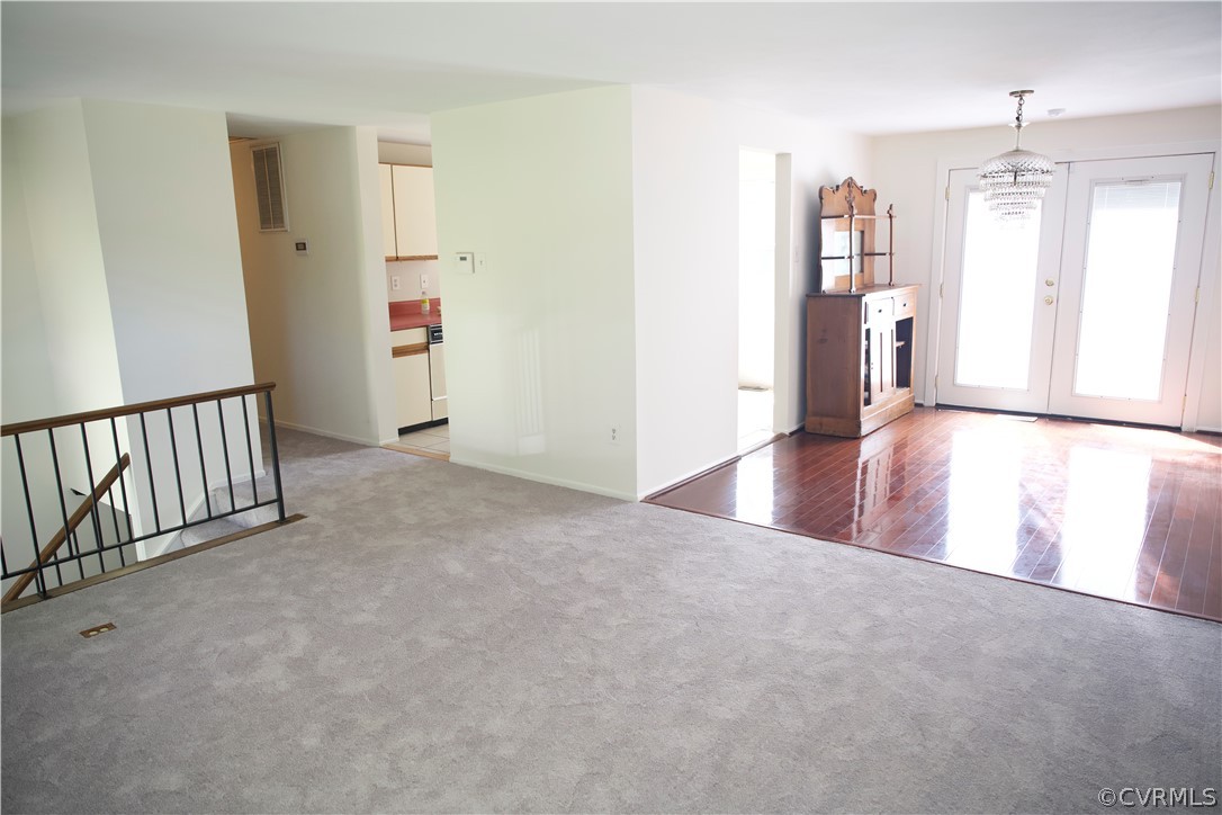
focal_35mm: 24
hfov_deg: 73.7
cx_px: 611
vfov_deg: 53.1
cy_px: 408
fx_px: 815
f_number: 3.5
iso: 1250
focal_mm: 24
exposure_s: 1/125
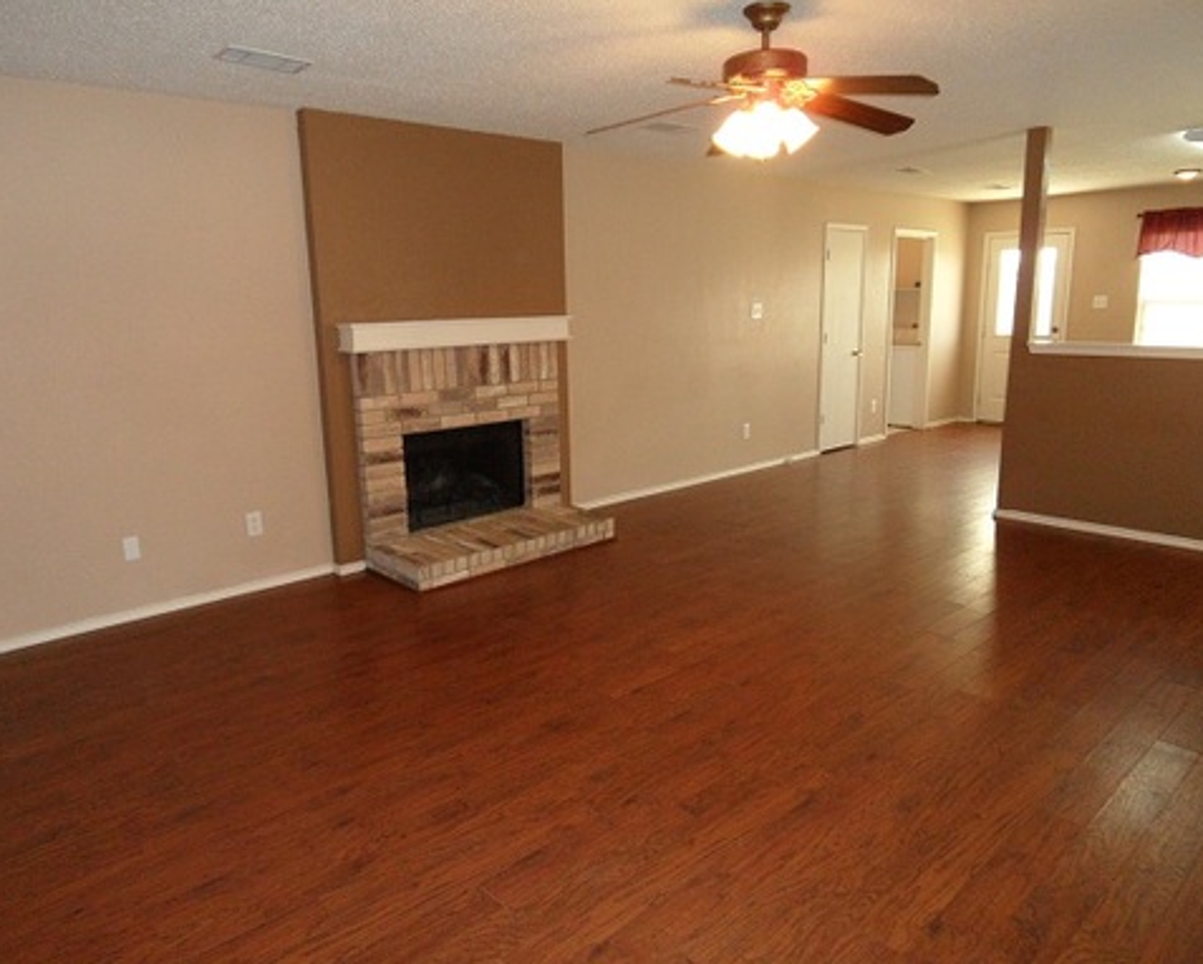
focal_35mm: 22
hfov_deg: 75.0
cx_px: 590
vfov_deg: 63.2
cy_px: 482
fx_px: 784
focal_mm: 3.6
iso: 240
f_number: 3.4
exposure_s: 1/30
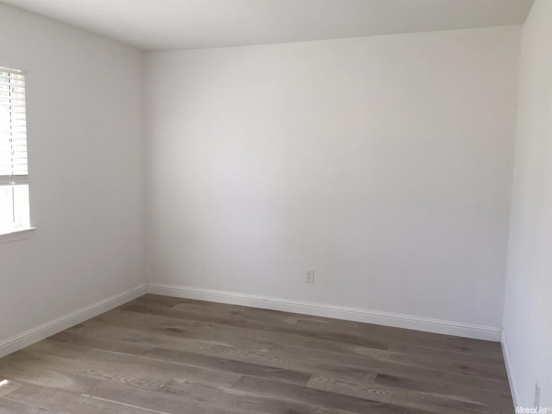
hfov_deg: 61.7
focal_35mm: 29
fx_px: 462
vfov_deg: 48.2
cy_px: 207
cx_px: 276
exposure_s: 1/60
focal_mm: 4.15
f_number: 2.2
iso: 40
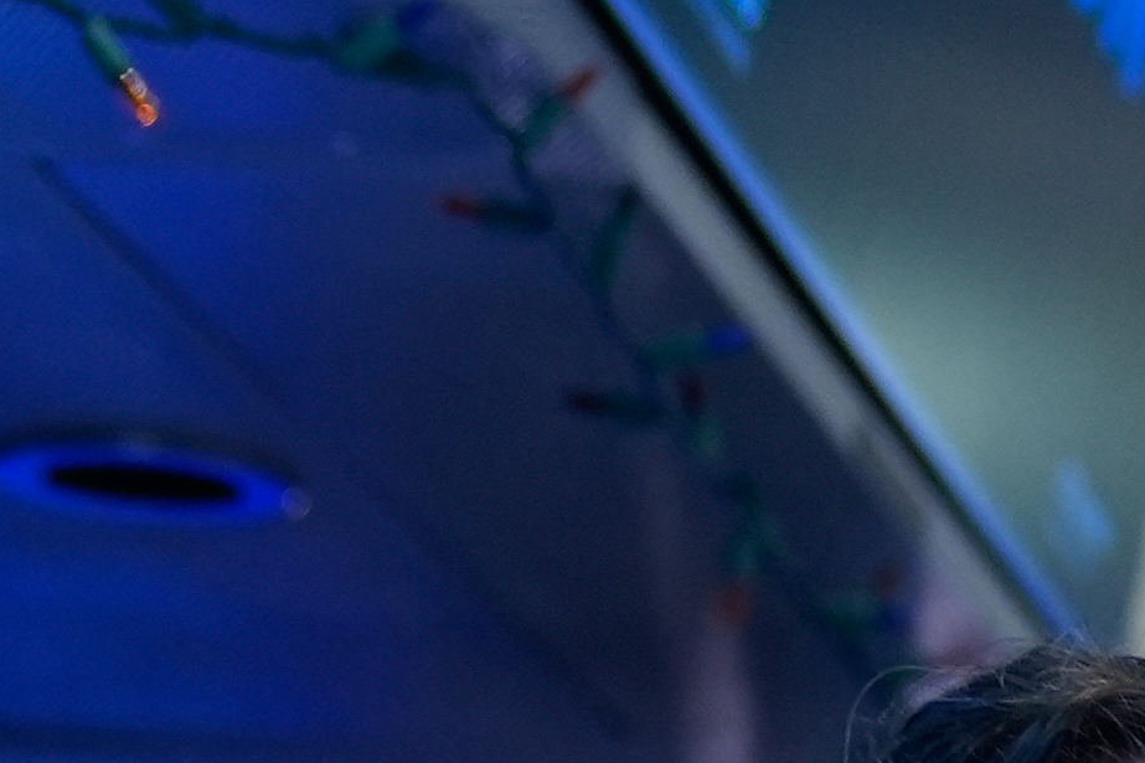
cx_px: 2077
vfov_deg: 5.6
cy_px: 2033
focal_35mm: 234
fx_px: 7441
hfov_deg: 8.5
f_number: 2.8
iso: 1000
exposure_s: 1/60
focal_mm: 36
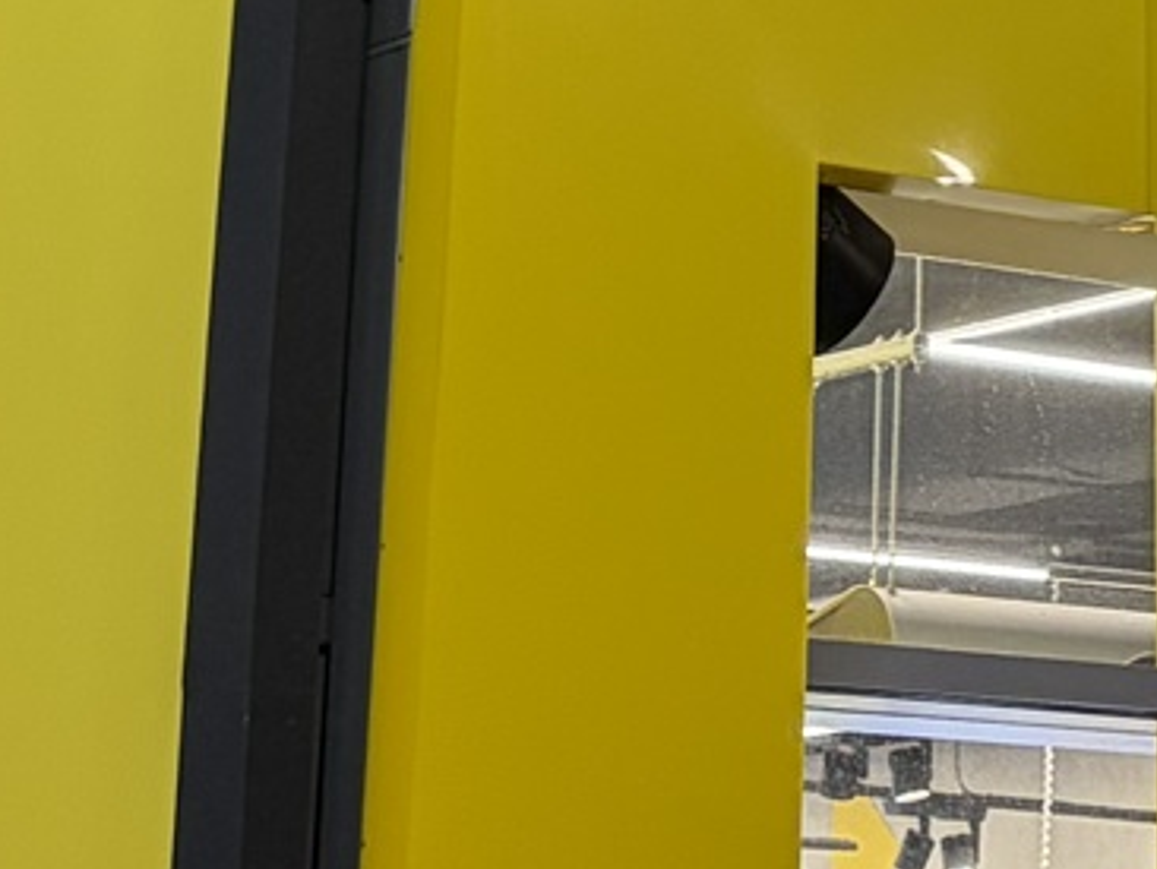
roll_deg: +0.0
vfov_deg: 9.5
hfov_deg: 13.7
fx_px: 4749
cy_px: -1081
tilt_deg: +26.3
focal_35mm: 142
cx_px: 1094
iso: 125
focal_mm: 5.96
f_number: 1.6
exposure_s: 1/100
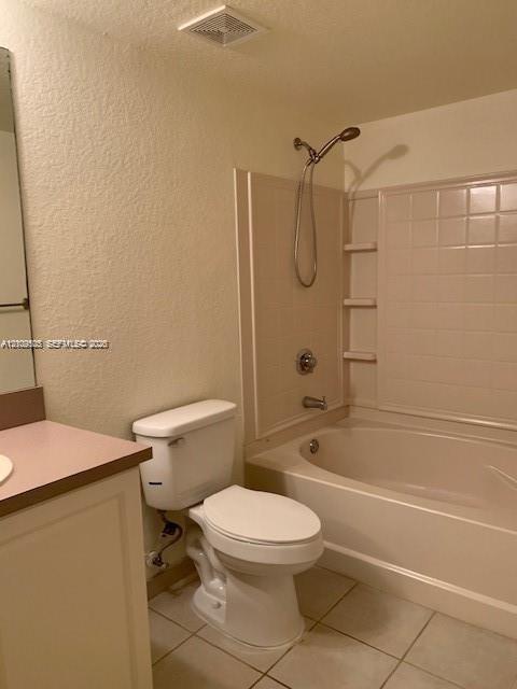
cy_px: 344
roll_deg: +1.0
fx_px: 518
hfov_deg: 53.1
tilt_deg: -6.4
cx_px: 258
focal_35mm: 26
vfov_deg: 67.3
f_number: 1.8
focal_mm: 4.25
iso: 160
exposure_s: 1/60
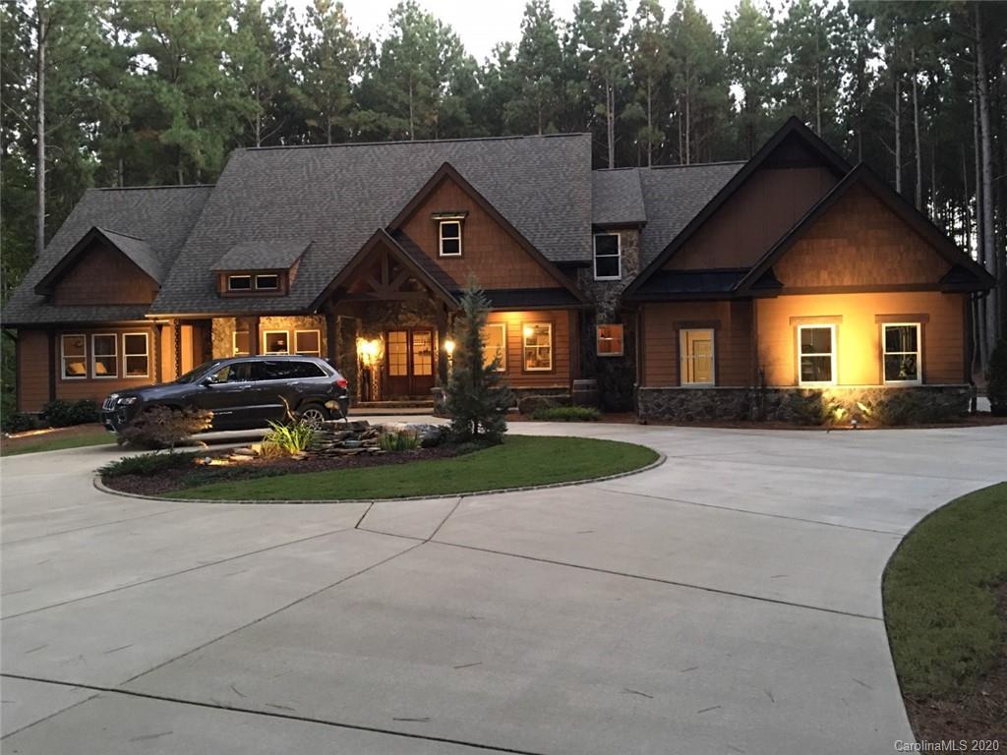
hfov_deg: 61.7
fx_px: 844
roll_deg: +0.4
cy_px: 378
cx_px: 504
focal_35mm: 29
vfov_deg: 48.2
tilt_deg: +1.0
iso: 125
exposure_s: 1/4
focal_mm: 4.15
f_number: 2.2
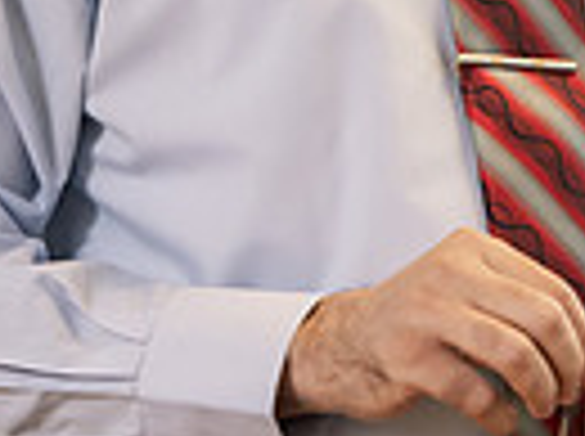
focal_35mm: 602
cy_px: -330
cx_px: 342
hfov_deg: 3.3
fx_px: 10155
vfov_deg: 2.5
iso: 1000
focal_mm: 140
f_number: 2.8
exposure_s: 1/250
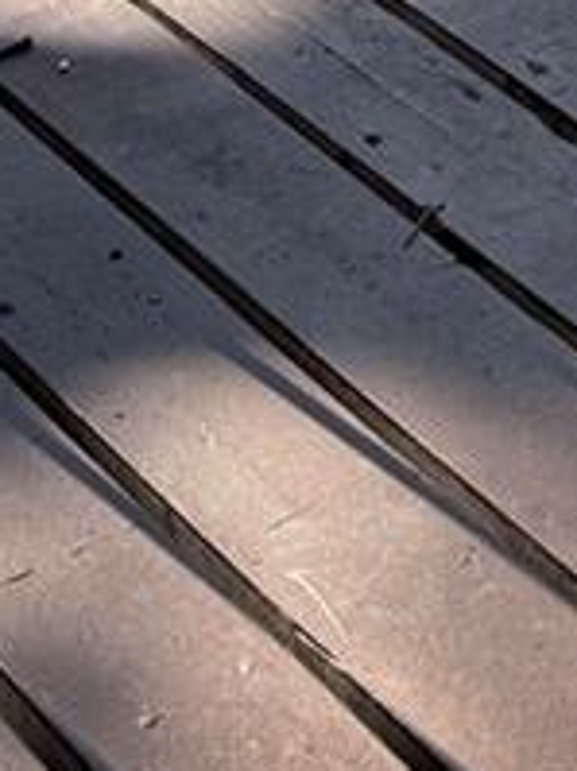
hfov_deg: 10.1
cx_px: 705
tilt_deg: -13.1
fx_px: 3226
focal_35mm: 145
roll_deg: -1.4
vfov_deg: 11.1
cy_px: -1162
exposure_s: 1/1493
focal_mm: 6.76
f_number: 1.78
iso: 100
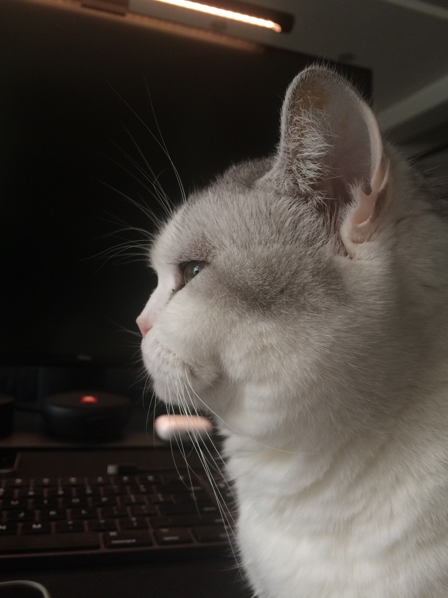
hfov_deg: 48.2
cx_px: 224
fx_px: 500
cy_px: 299
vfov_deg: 61.7
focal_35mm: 29
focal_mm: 4.15
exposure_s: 1/33
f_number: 2.2
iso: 50
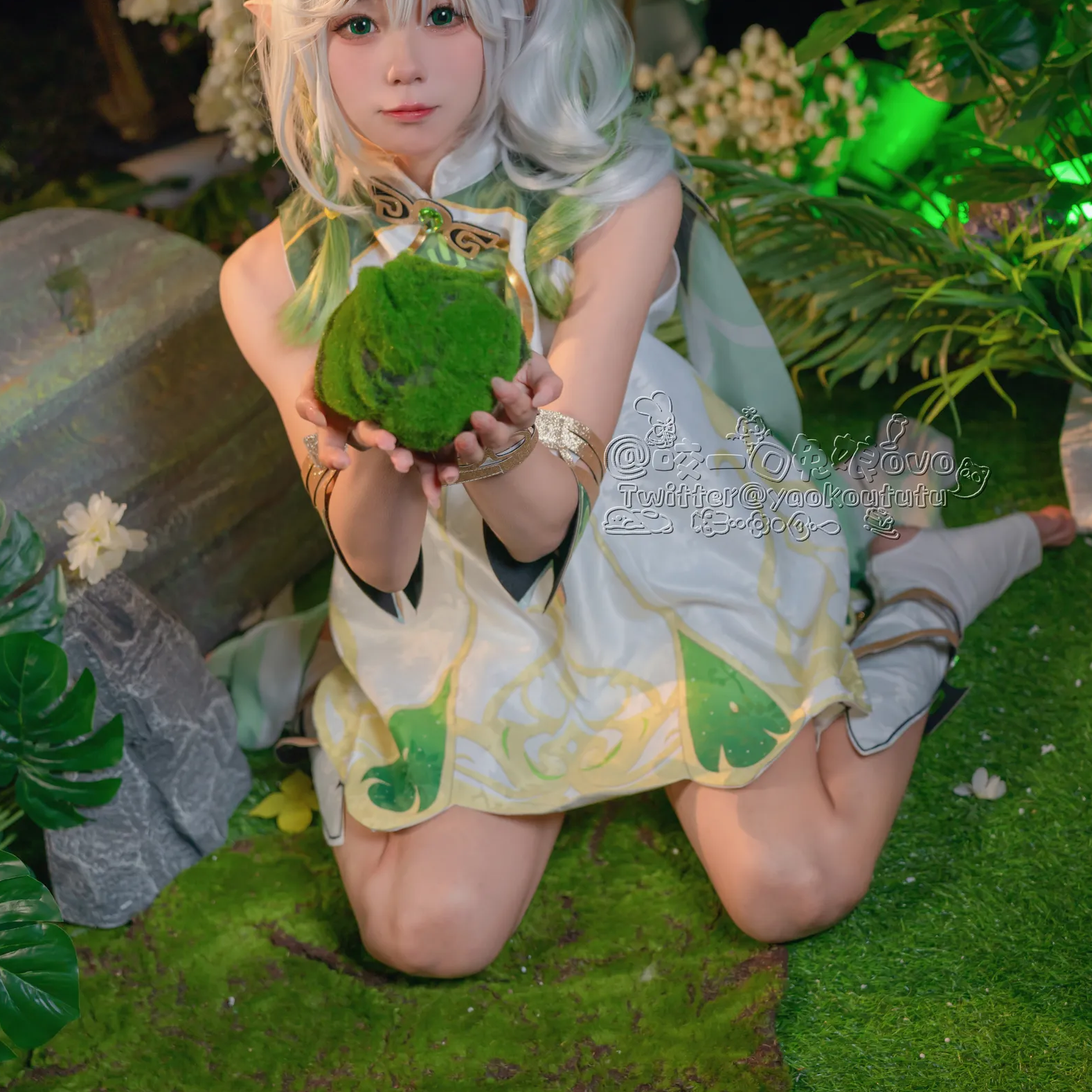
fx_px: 2248
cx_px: 543
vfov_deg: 27.2
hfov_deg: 27.3
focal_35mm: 63
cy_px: 418
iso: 200
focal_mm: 49
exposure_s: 1/50
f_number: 2.8
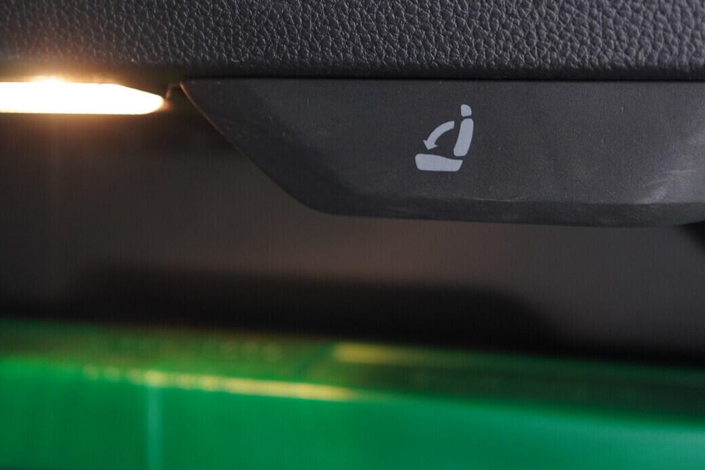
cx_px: 407
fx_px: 979
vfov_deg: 26.8
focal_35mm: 50
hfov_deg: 39.5
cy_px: 147
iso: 800
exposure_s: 1/40
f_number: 2.8
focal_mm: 24
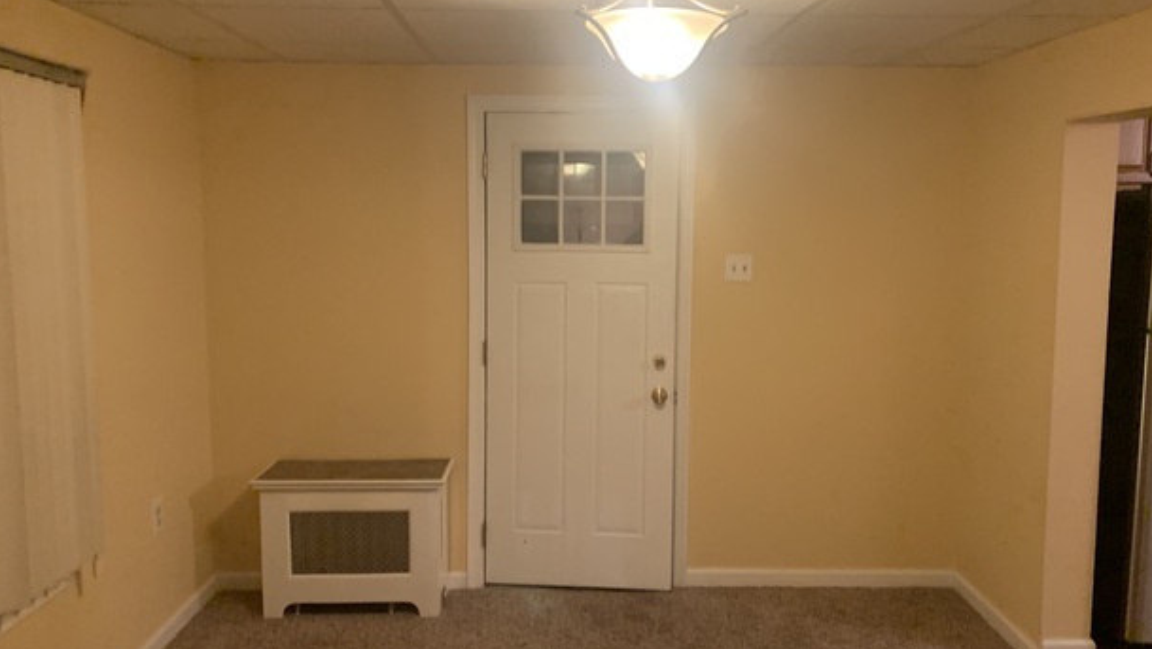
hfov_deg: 62.6
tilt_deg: -4.9
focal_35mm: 31
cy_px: 331
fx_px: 947
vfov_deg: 37.8
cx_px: 595
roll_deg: +1.2
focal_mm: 4.25
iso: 400
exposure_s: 1/40
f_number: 1.8
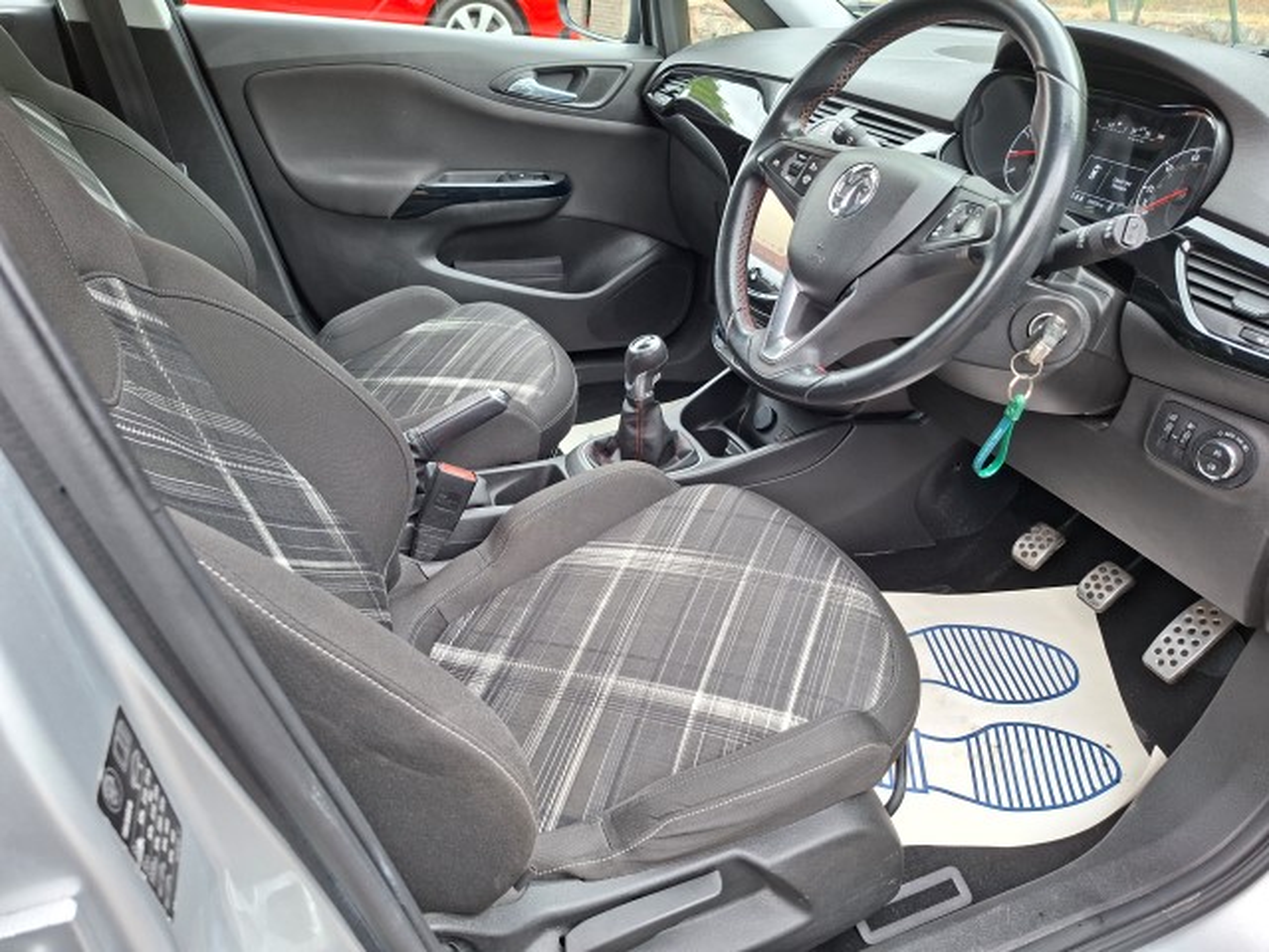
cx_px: 634
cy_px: 476
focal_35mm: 23
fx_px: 843
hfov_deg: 73.9
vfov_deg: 58.9
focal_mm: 5.54
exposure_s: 1/100
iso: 50
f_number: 1.8
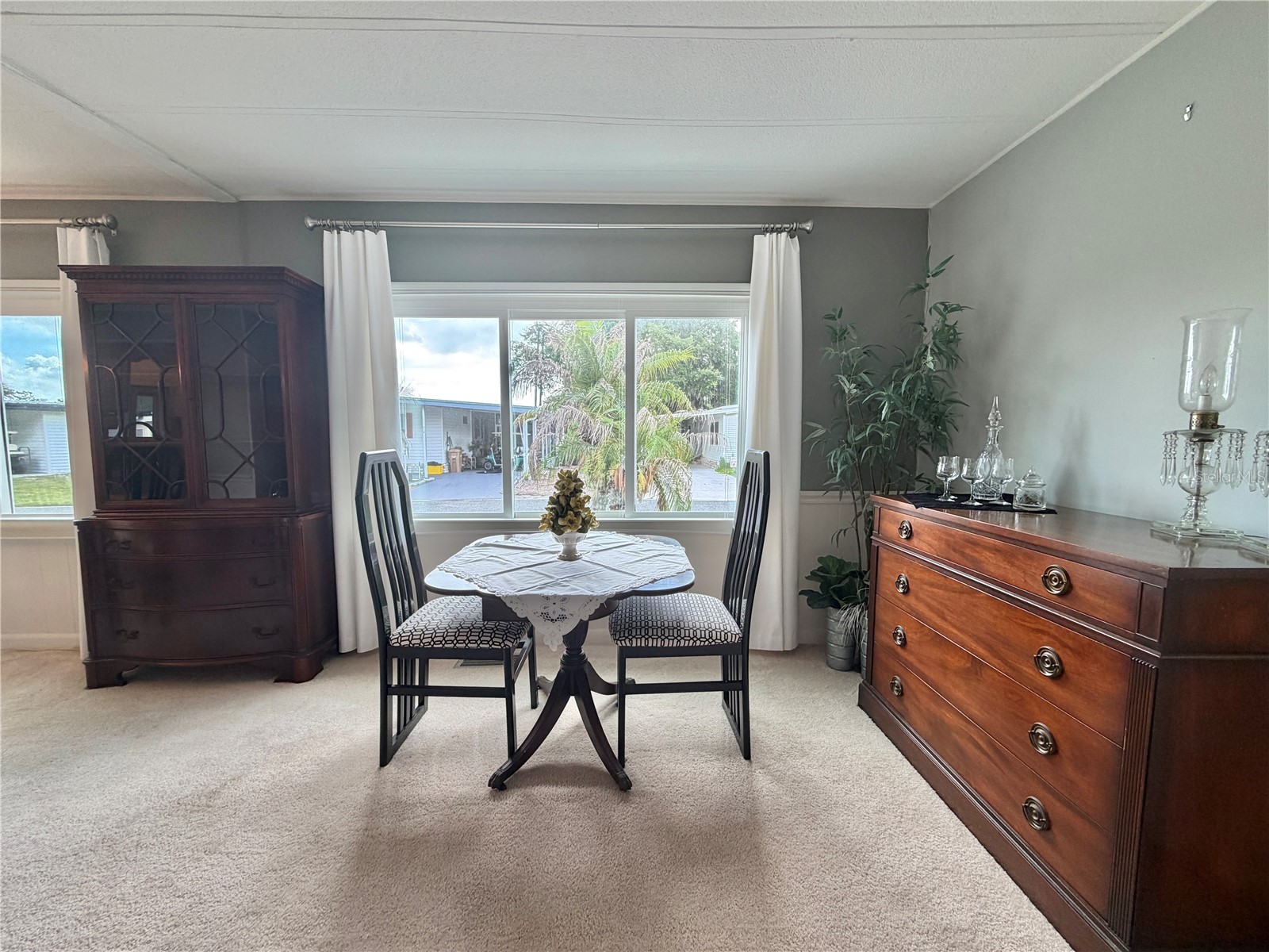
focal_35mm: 14
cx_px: 634
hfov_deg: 102.1
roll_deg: +0.4
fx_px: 513
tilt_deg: -5.0
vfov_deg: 85.7
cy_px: 476
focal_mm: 2.22
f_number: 2.2
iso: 80
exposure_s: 1/120
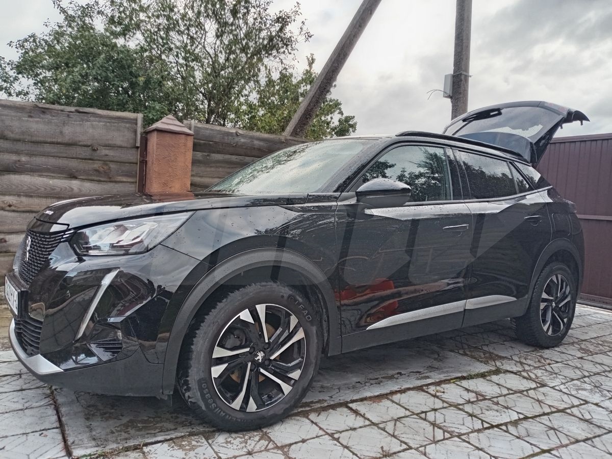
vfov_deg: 51.4
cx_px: 306
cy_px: 230
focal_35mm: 27
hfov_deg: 65.3
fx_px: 477
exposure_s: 1/100
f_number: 1.8
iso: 174
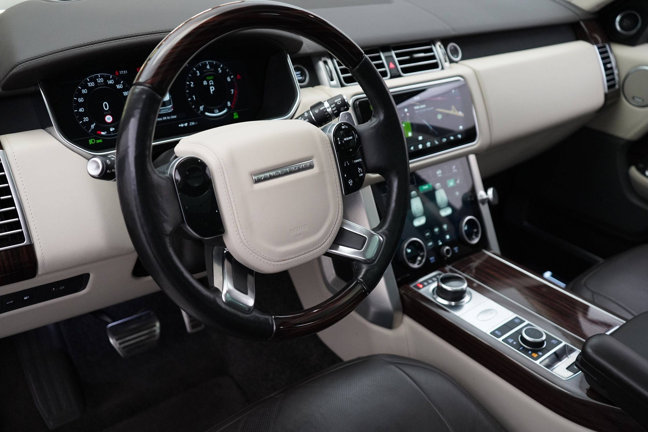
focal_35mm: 34
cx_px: 324
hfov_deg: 55.8
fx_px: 612
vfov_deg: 38.9
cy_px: 216
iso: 5000
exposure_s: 1/160
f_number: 4
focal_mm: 34
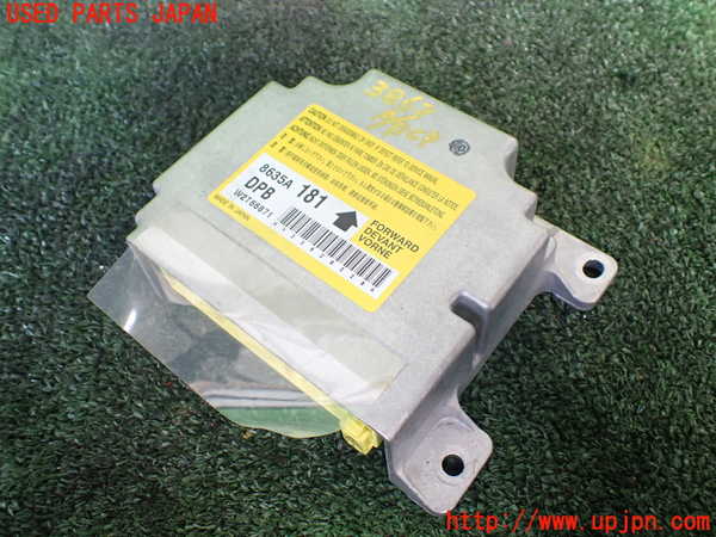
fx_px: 621
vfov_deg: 46.8
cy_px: 268
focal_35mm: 30
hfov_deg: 60.0
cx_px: 358
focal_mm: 5.4
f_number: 2.3
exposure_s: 1/125
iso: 250
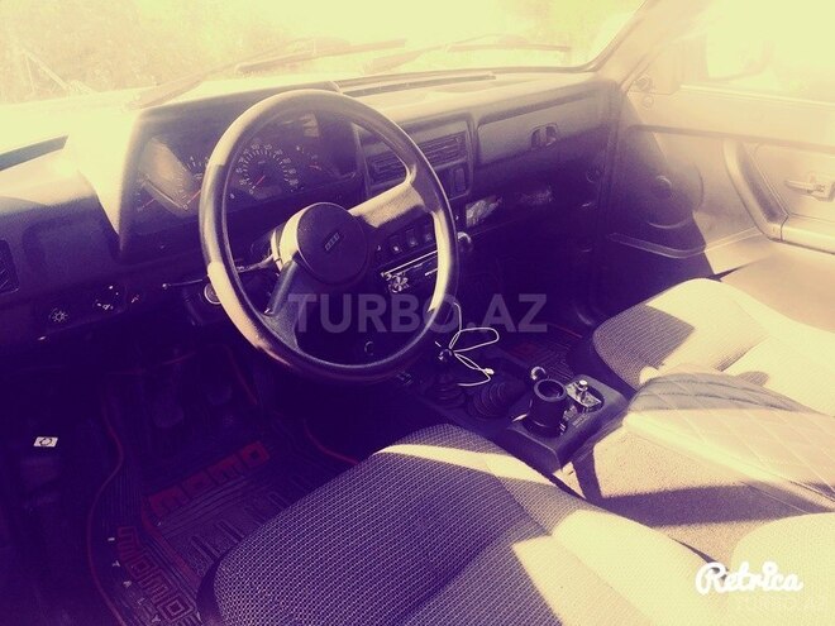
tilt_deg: -26.3
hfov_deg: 61.7
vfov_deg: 48.2
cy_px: 313
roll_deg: -0.4
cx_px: 418
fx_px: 700
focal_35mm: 29
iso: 25
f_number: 2.2
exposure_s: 1/159
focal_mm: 4.15
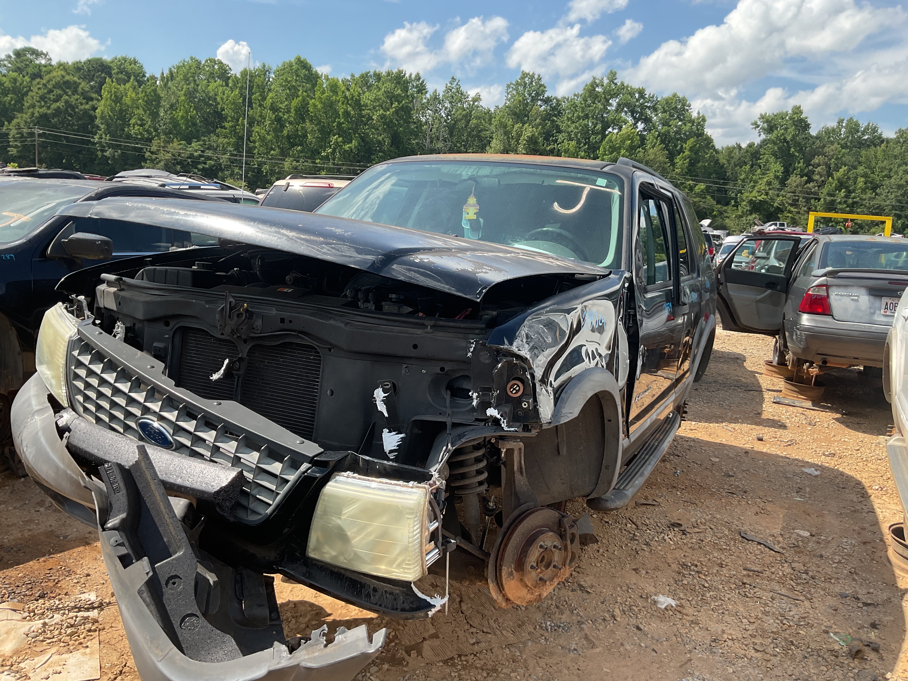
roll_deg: -3.3
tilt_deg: -9.1
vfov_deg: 48.2
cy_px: 340
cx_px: 454
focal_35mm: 29
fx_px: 761
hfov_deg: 61.7
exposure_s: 1/898
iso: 16
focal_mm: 3
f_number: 1.8
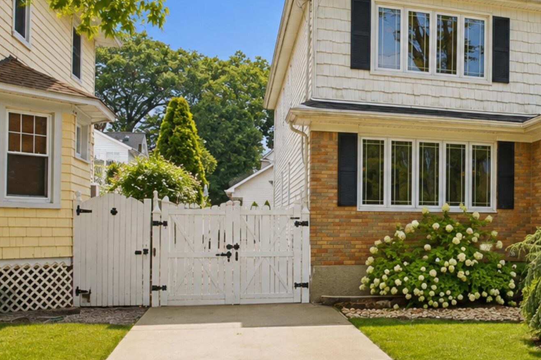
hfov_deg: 44.6
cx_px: 497
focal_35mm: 39
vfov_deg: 34.0
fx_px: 586
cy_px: 226
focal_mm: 13.5
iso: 1000
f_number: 10
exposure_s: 1/80
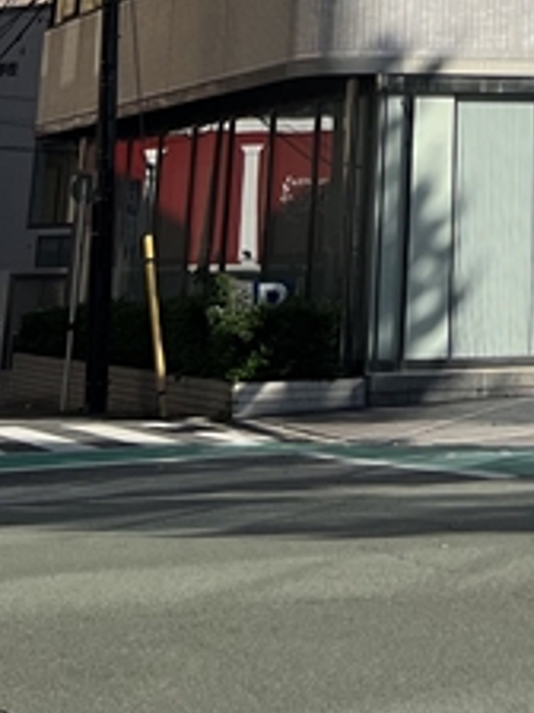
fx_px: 2386
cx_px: 753
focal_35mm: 116
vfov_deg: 13.9
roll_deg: +2.0
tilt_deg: +23.9
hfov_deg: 12.3
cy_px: -793
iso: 50
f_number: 1.5
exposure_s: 1/8000
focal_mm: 5.7
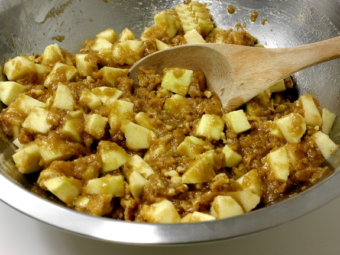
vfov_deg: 29.1
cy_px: 128
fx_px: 491
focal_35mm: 50
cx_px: 170
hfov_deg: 38.2
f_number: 6.3
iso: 200
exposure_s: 1/30
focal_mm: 25
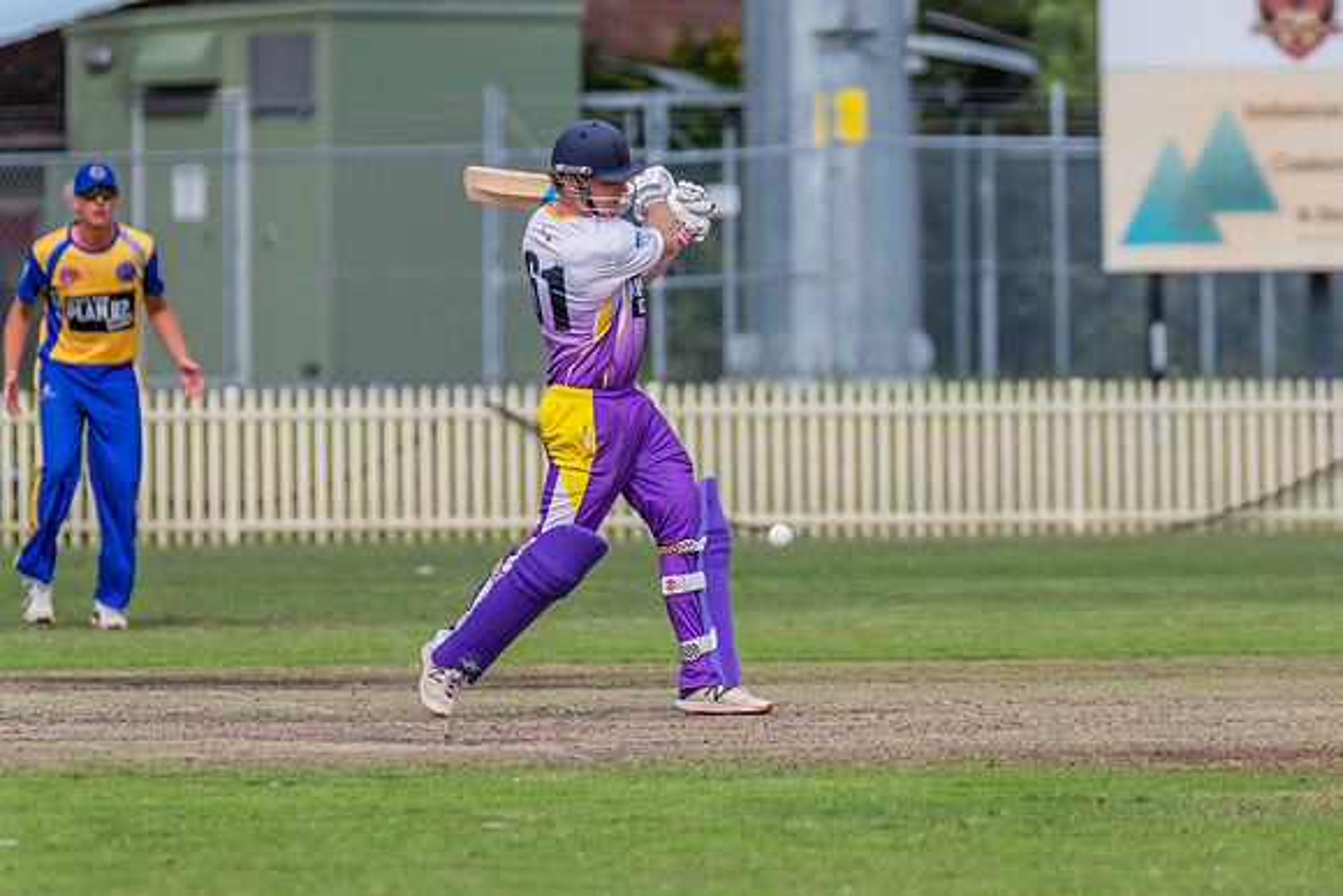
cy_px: 474
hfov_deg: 3.8
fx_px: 20418
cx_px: 799
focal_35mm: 547
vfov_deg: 2.5
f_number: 6.3
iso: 800
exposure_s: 1/2500
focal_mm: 460
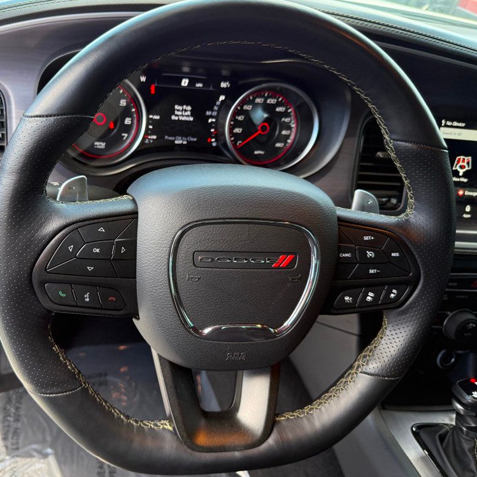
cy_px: 233
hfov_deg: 55.0
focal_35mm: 29
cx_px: 178
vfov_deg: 55.6
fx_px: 452
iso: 200
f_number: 1.78
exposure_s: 1/179
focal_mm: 6.76
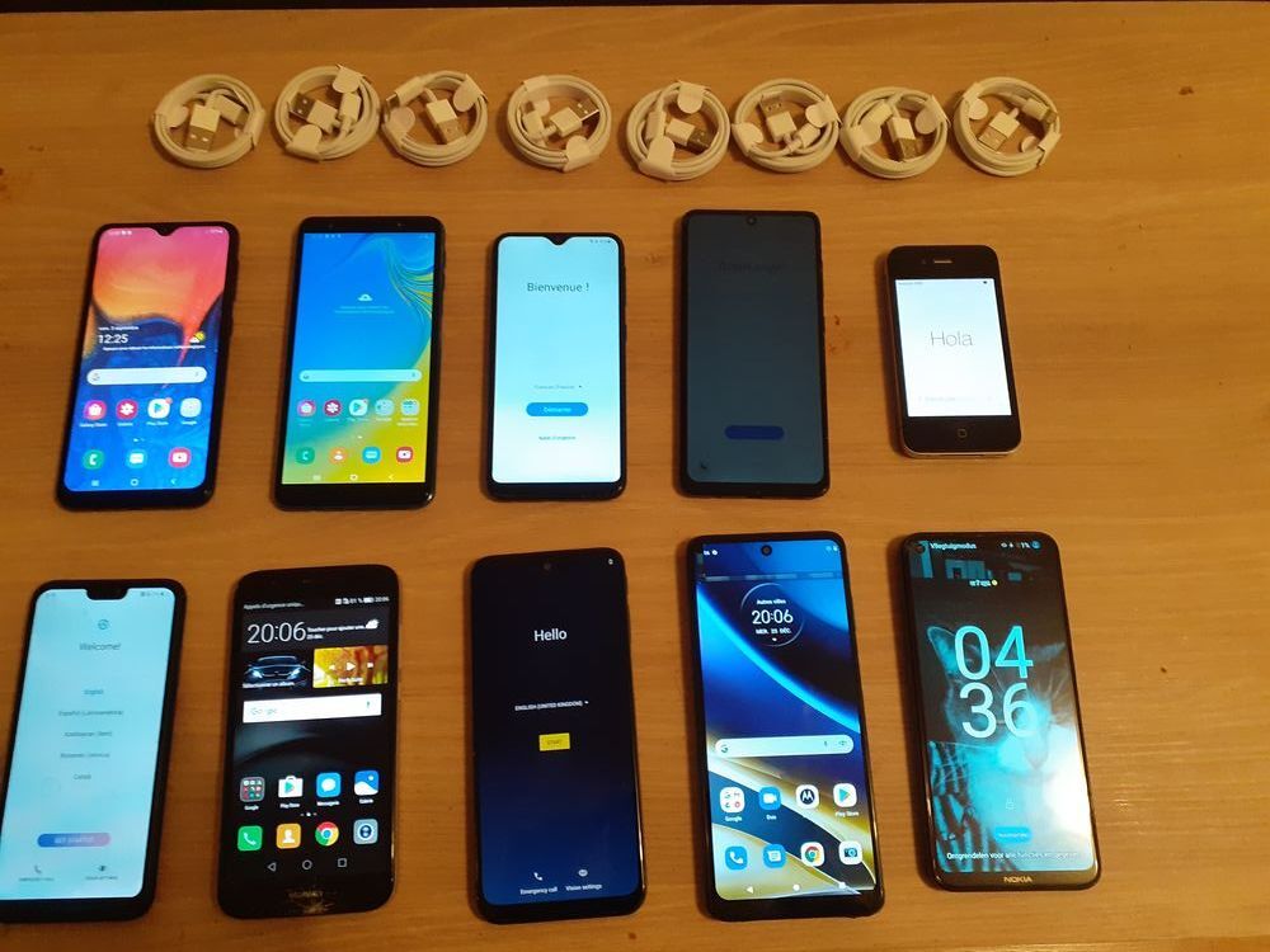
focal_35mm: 27
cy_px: 476
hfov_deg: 65.3
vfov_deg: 51.4
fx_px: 991
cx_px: 635
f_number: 1.9
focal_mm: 3.6
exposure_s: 1/25
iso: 200
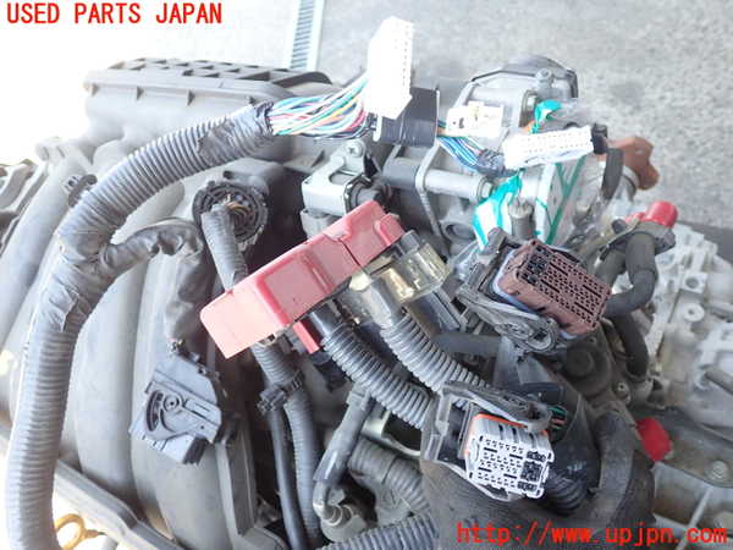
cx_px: 366
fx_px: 635
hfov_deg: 60.0
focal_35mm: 30
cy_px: 275
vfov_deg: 46.8
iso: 160
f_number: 2.3
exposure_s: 1/125
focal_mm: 5.5
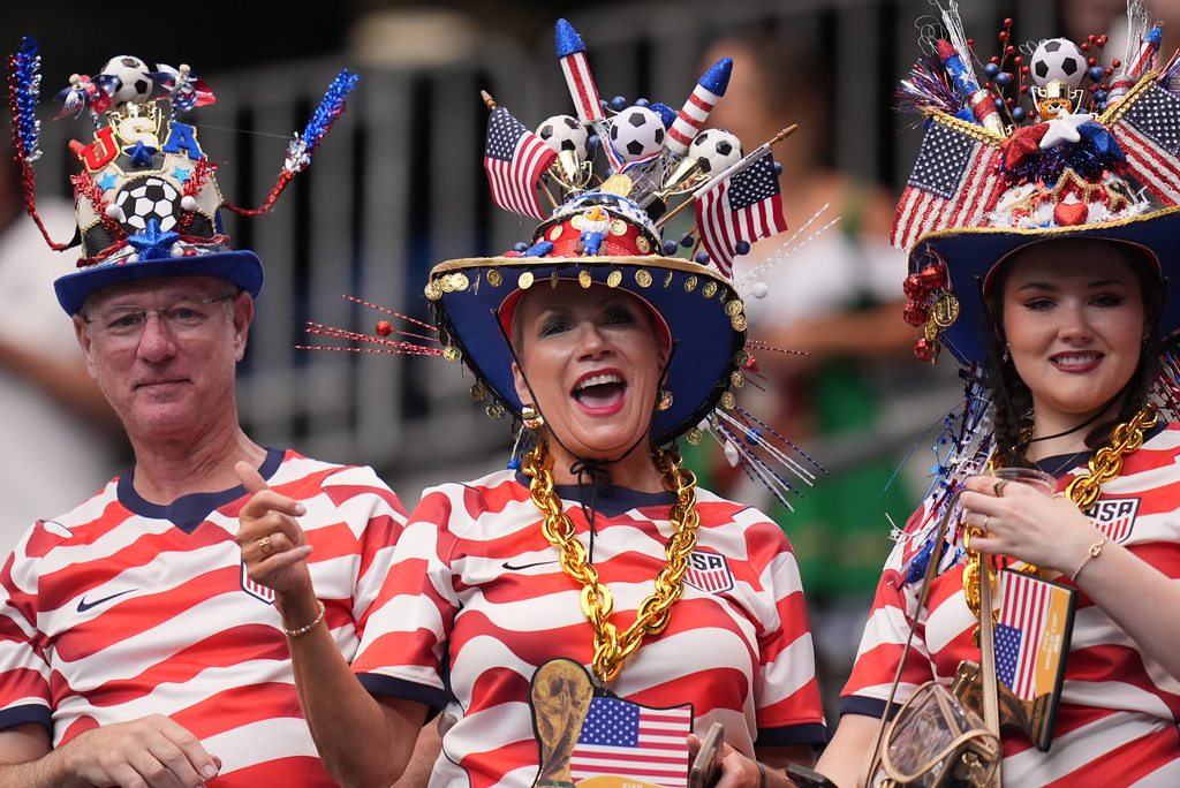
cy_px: 394
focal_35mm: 600
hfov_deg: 3.4
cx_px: 590
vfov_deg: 2.3
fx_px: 19677
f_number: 2.8
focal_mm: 400
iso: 2000
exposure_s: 1/3200
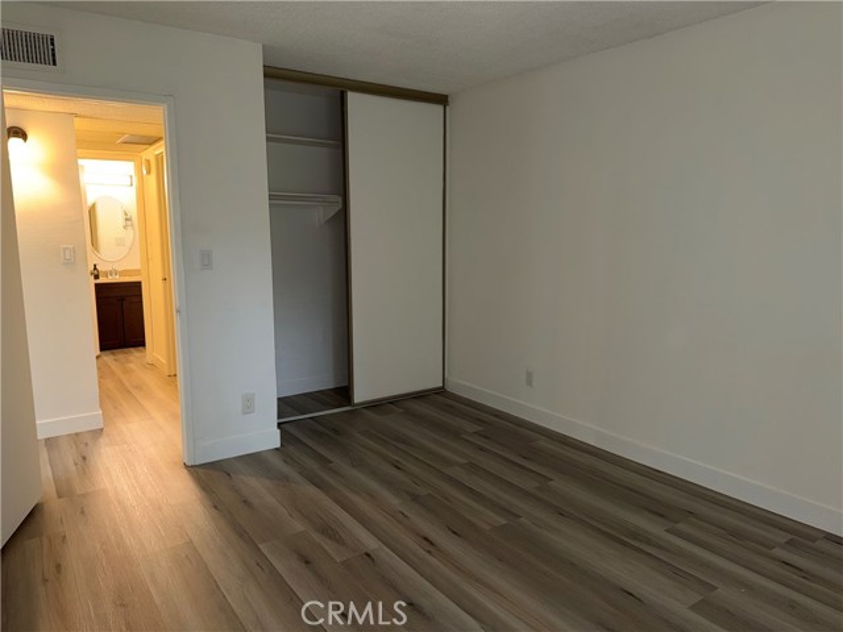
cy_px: 316
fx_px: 584
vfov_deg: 56.8
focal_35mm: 24
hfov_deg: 71.6
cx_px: 422
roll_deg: +0.6
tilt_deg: -8.9
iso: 100
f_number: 1.78
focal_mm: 6.76
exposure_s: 1/22
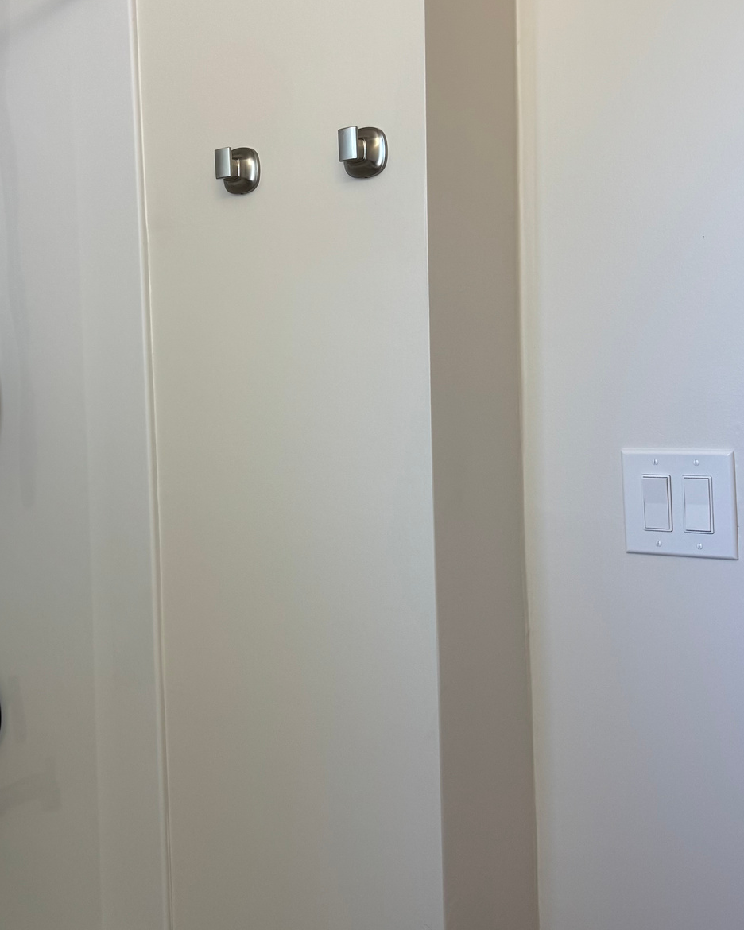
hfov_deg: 36.0
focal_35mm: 41
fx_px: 1129
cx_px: 222
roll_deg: +2.1
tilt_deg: -2.0
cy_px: 383
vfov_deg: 44.6
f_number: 1.78
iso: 100
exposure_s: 1/120
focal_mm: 6.76
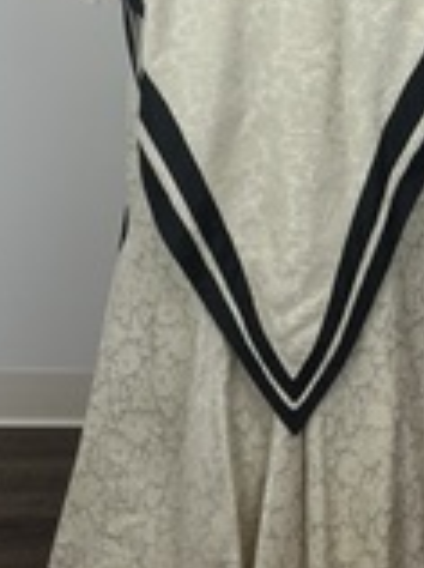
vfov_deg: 28.1
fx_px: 1081
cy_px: 32
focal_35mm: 66
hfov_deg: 22.1
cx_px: 287
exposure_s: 1/390
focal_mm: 5.1
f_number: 1.6
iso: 50
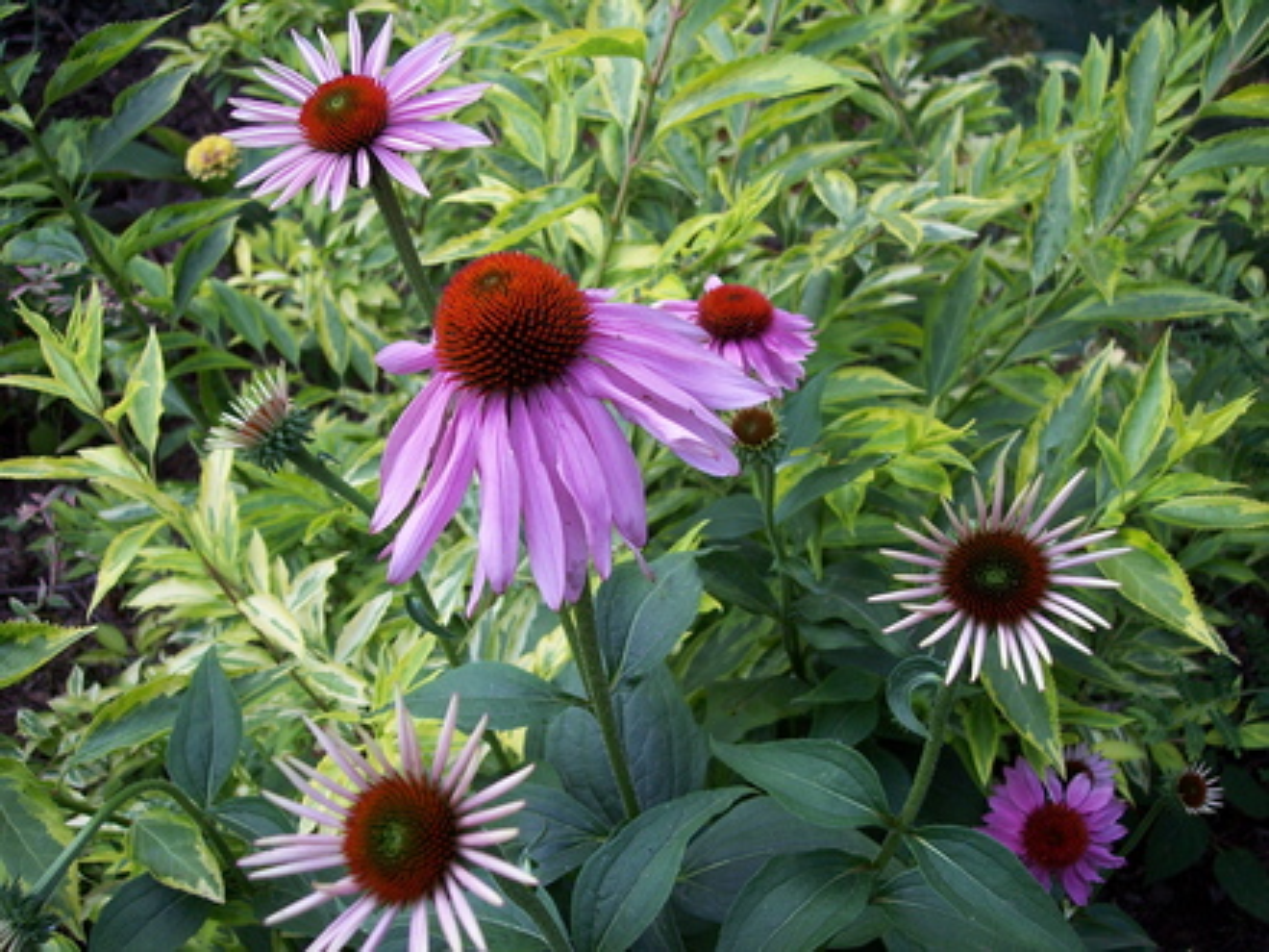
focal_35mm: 39
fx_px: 1430
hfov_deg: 47.9
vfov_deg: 36.8
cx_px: 634
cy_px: 476
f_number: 3.4
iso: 100
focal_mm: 8
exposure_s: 1/60
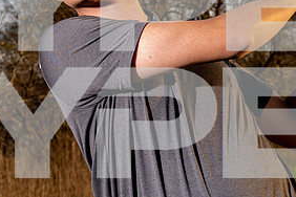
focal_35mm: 105
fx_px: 863
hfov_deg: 19.3
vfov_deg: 12.9
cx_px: 80
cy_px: -4
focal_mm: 51
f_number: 8
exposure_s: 1/250
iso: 100
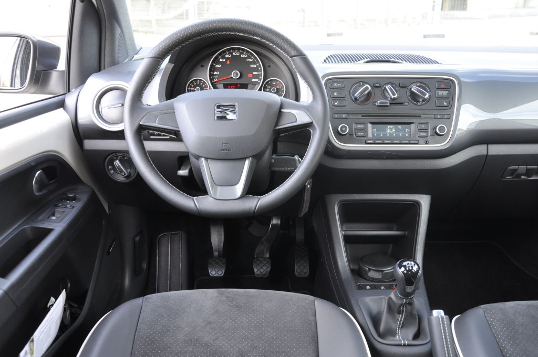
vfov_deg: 35.4
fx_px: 560
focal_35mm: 38
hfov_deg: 51.3
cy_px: 178
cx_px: 269
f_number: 5.6
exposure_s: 1/30
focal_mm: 25
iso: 360
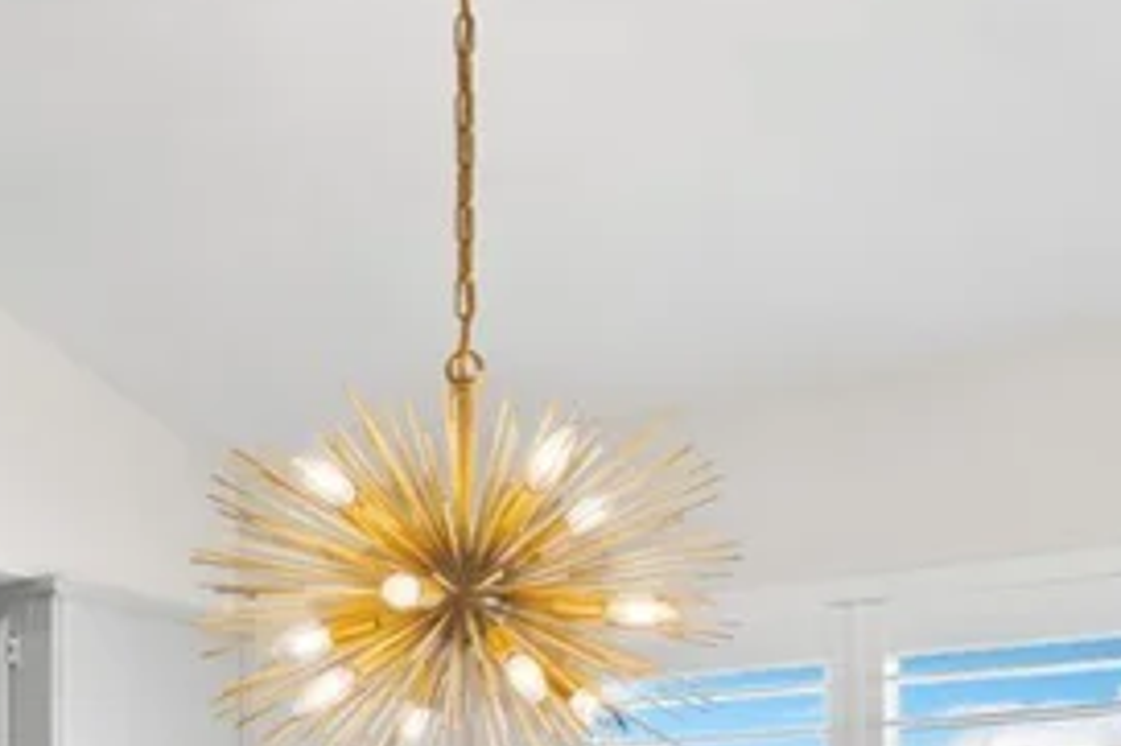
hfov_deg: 31.2
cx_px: 371
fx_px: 1992
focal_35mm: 64
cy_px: 1014
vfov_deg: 19.3
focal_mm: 17
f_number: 8
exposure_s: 1/10
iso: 400
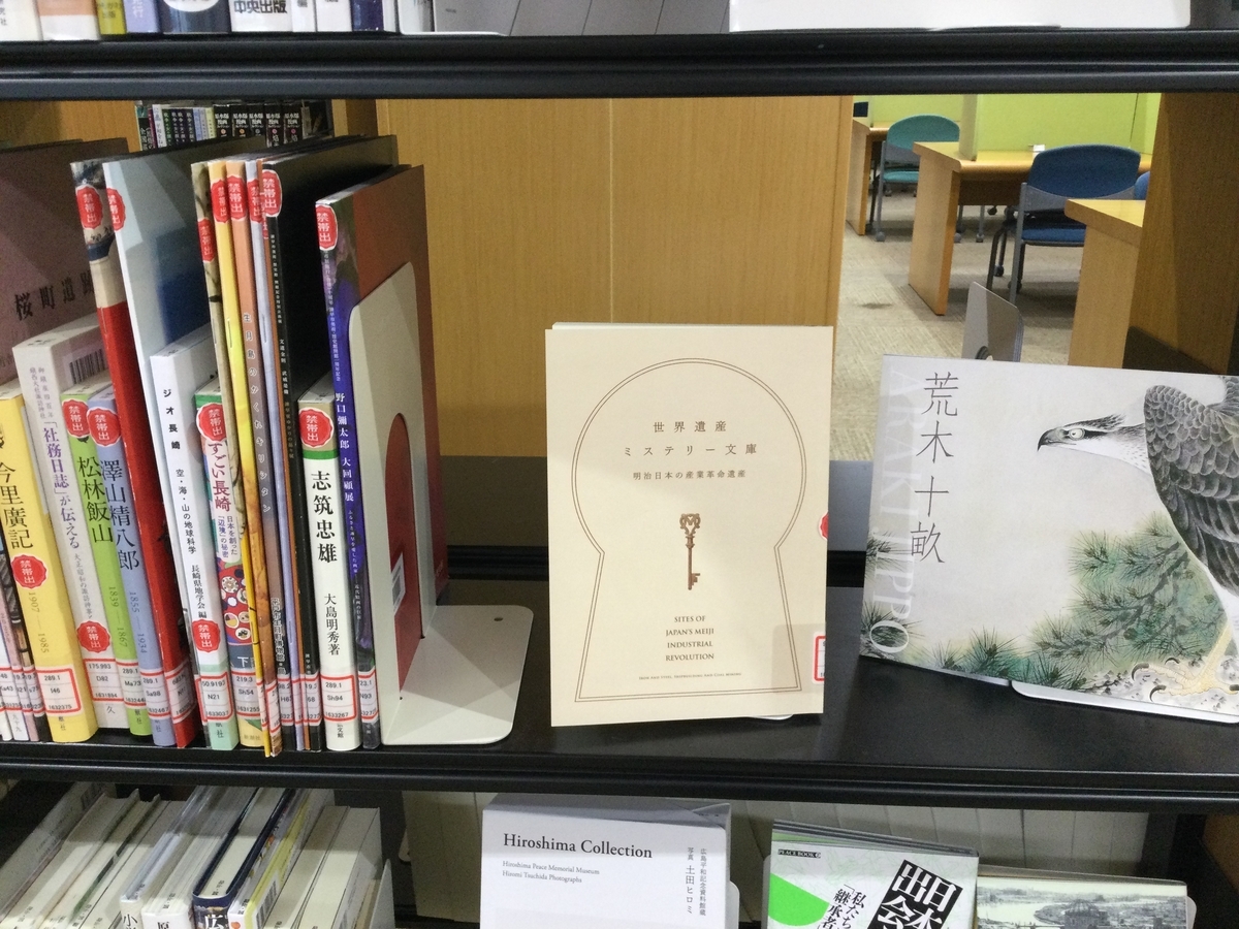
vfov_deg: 45.4
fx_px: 1110
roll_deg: +0.7
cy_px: 464
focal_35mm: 31
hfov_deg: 58.4
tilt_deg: -18.5
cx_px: 620
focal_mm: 3.3
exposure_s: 1/30
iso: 100
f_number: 2.4
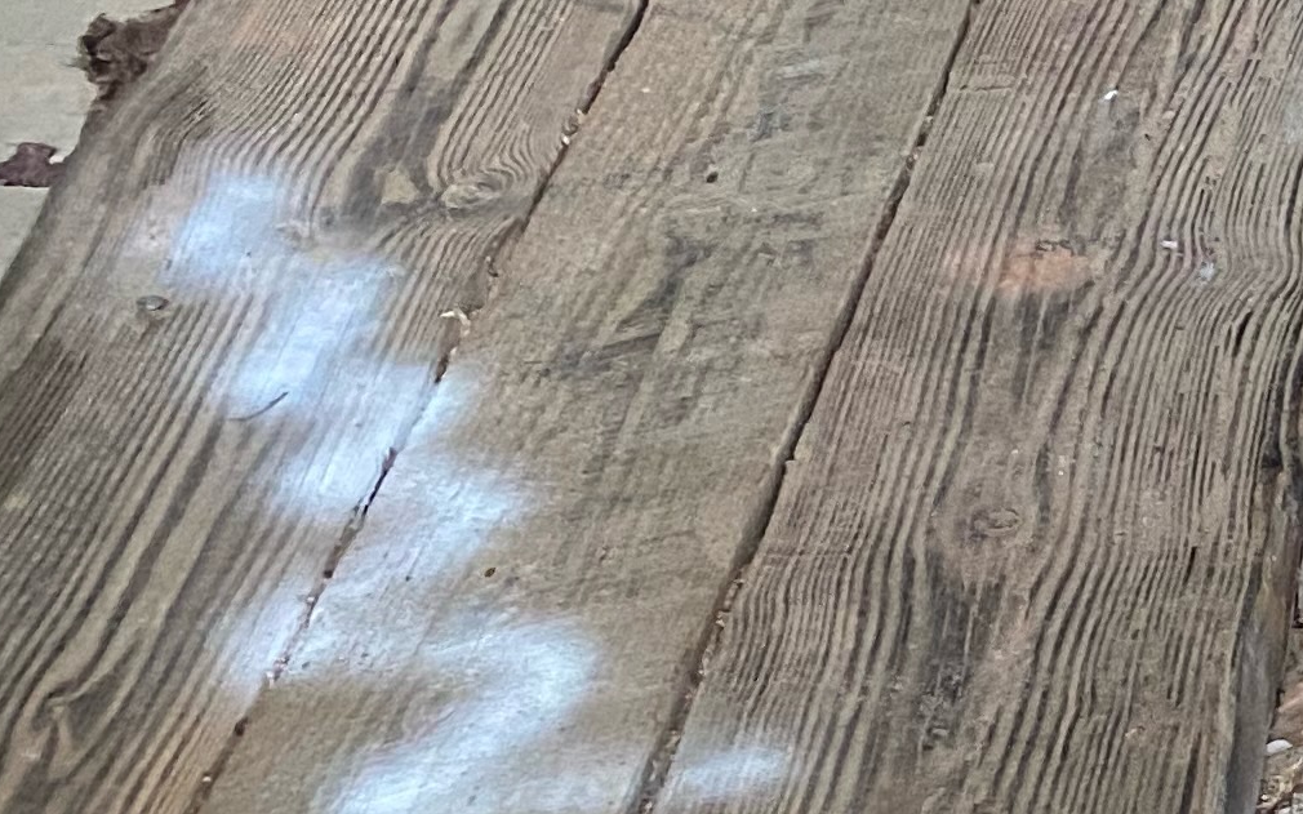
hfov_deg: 15.9
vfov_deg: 11.9
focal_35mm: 110
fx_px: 3906
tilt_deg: -36.5
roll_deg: -2.2
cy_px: 578
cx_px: 2378
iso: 320
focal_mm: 4.25
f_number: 1.8
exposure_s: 1/60
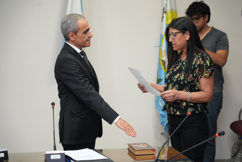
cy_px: 81
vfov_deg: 17.3
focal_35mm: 79
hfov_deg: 25.7
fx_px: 531
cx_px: 121
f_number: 4
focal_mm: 79
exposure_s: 1/200
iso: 4000
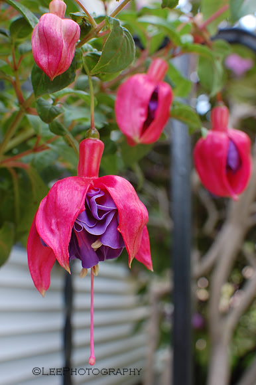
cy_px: 192
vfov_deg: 37.9
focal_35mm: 52
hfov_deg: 25.7
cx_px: 128
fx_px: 561
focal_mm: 35
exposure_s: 1/60
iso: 320
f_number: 8
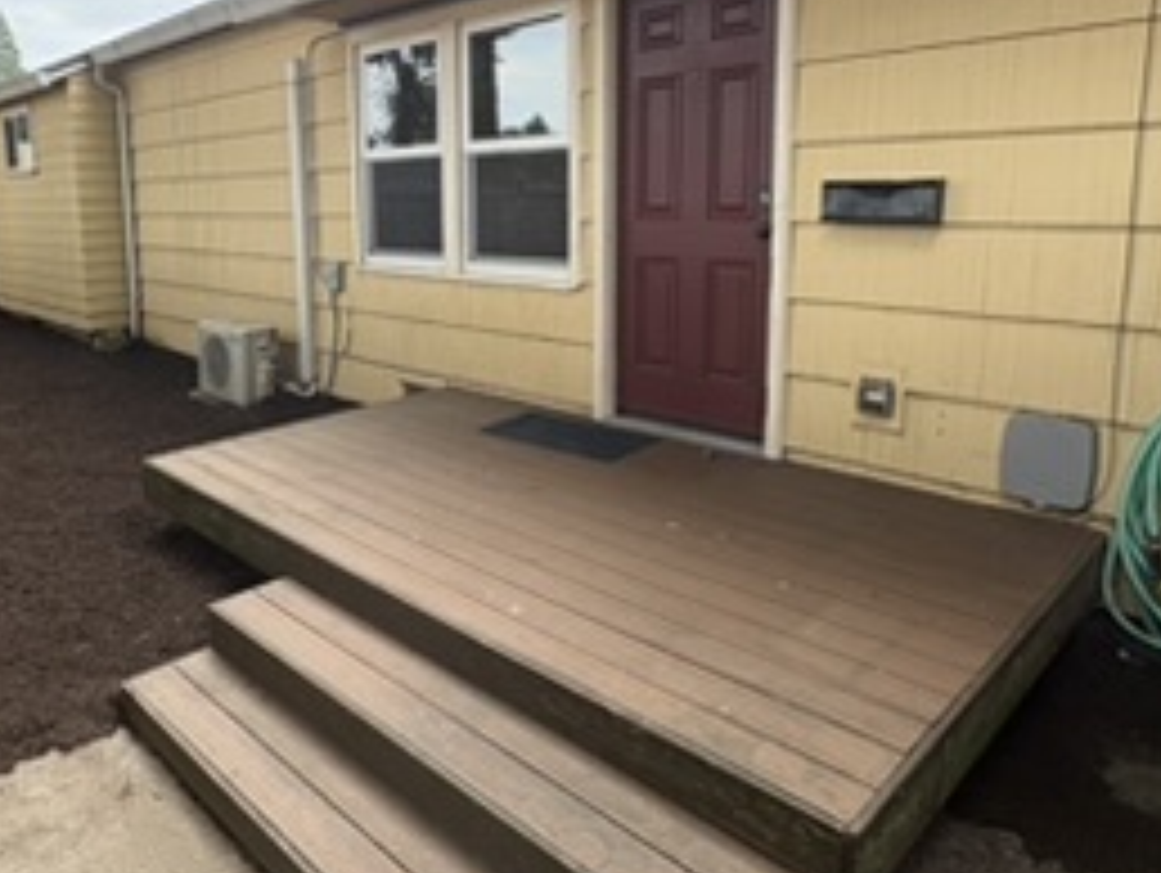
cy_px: 310
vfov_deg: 52.4
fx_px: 873
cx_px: 410
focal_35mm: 26
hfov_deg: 65.9
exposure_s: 1/162
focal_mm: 2.22
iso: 64
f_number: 2.2
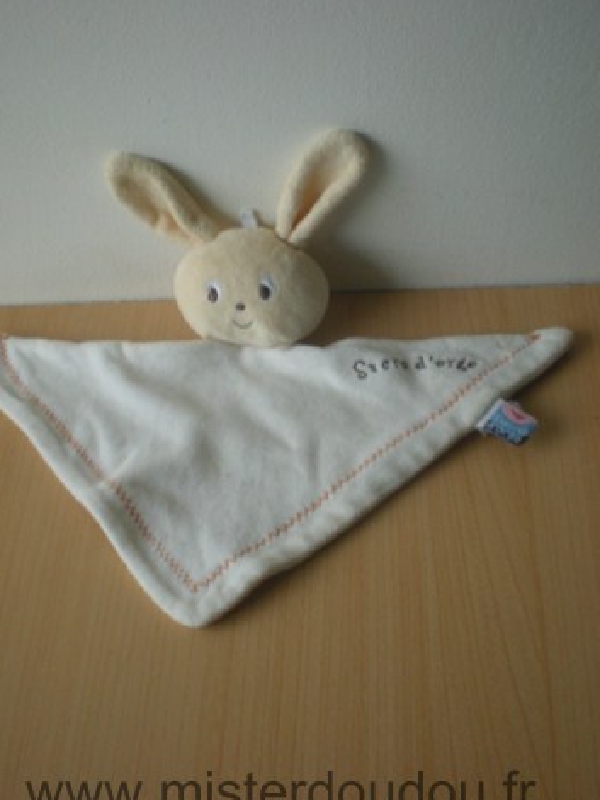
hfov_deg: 34.4
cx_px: 279
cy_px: 383
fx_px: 970
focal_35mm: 42
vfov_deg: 44.8
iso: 200
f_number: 3.1
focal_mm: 6.3
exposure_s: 1/9.7
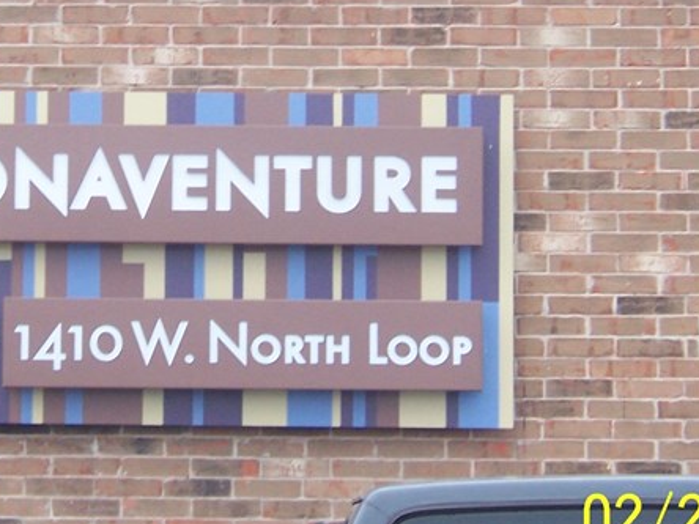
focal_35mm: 189
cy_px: 68
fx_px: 3816
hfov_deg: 10.4
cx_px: 178
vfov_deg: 7.8
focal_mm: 13.5
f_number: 4.8
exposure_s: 1/90
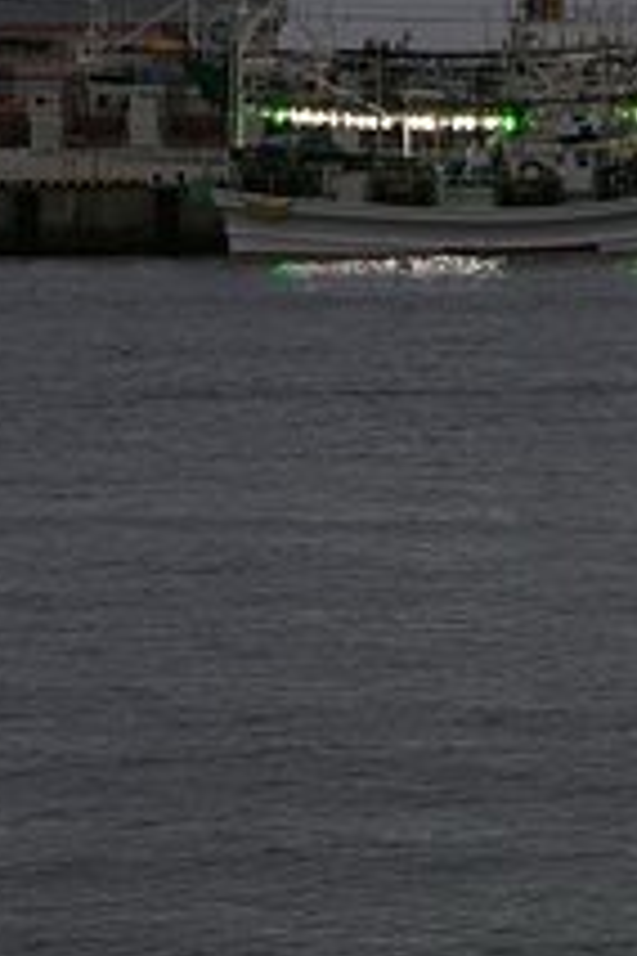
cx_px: 547
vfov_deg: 6.3
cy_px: 1100
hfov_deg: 4.2
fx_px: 8599
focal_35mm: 324
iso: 200
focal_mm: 90
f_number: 8
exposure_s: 1/1000
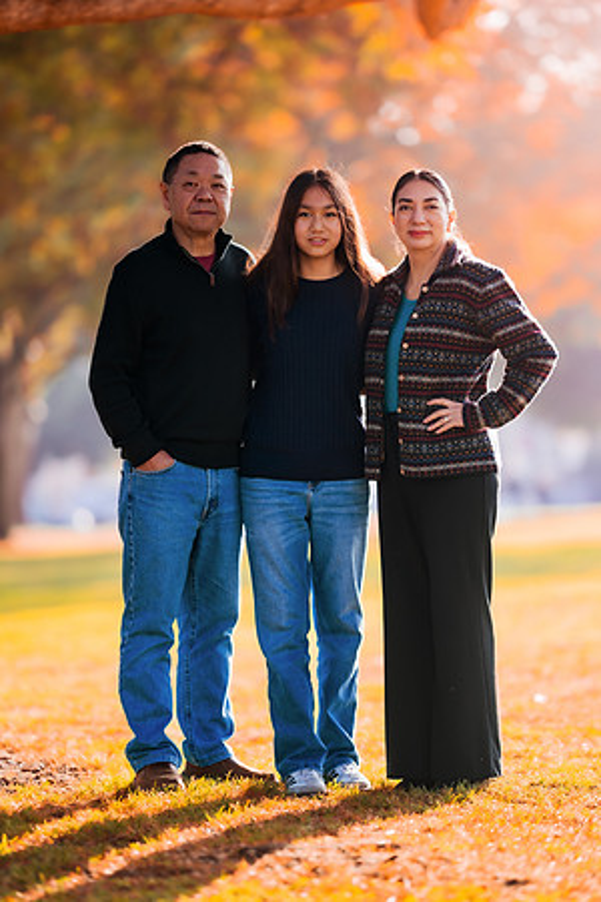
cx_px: 300
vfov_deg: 15.2
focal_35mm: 135
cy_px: 451
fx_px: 3380
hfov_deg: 10.2
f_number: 1.8
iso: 80
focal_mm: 135
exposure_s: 1/400
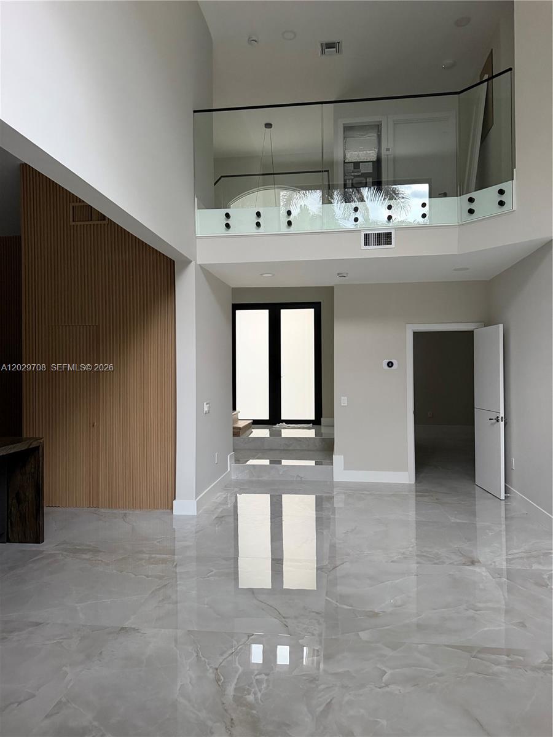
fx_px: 511
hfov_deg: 56.8
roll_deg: +0.9
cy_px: 368
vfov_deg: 71.6
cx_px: 276
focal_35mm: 24
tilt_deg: +1.7
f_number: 1.78
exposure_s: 1/60
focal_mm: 6.76
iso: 640
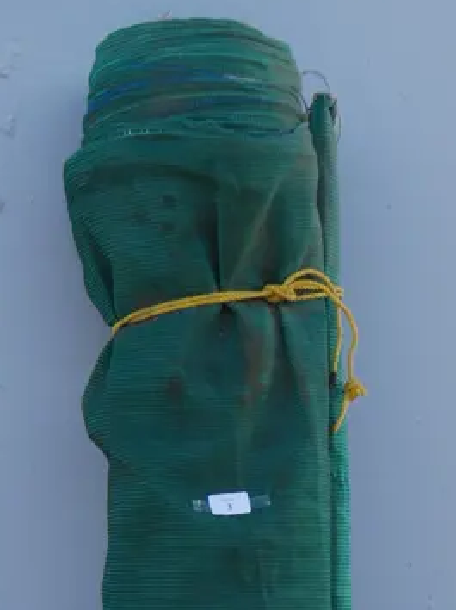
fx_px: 1424
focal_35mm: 81
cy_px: 851
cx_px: 420
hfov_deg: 17.9
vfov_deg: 21.2
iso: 200
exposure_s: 1/200
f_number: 4.5
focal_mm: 14
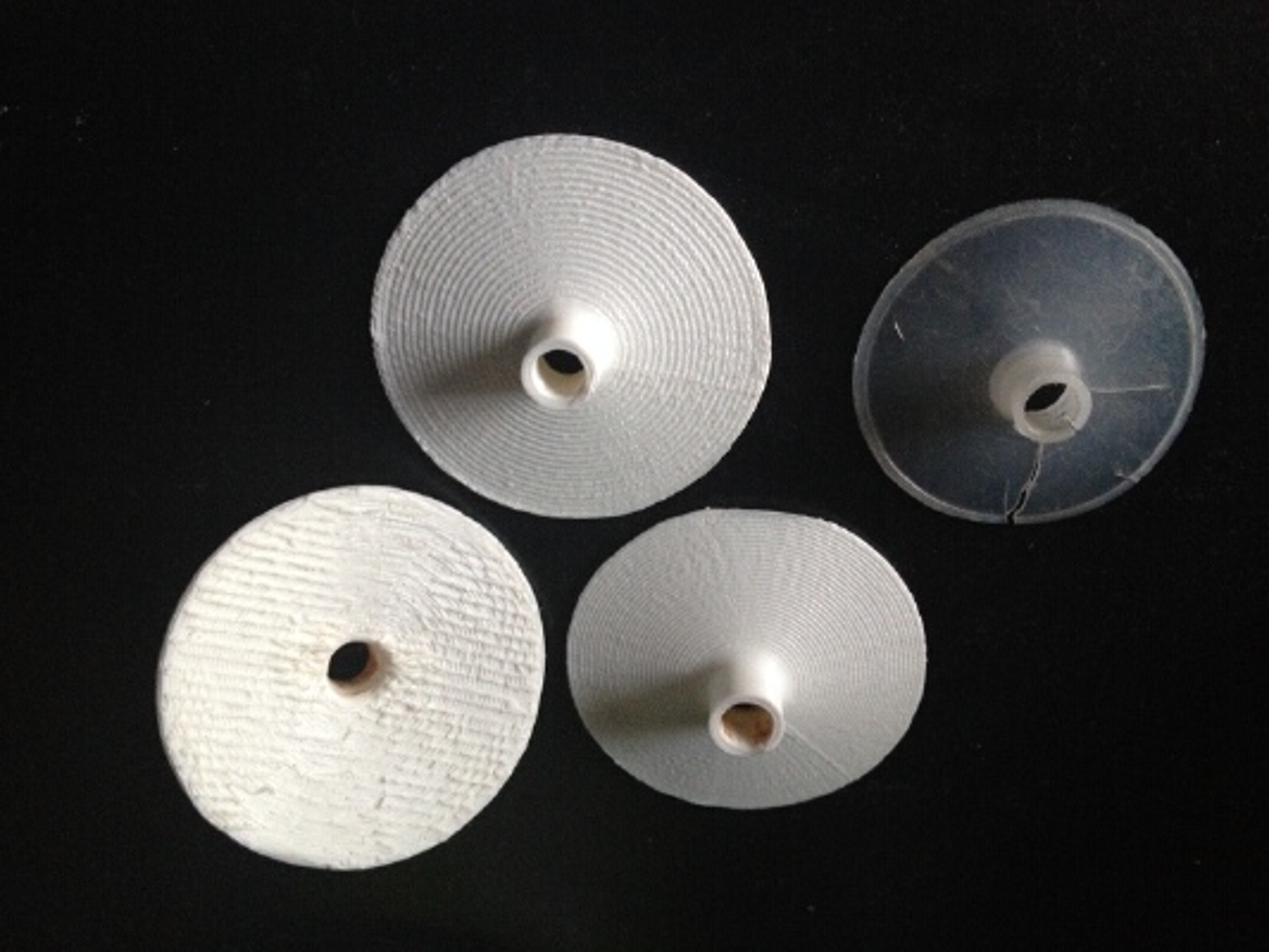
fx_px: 1283
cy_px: 476
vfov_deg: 40.7
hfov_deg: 52.6
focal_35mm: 35
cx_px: 634
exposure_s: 1/17
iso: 400
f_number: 2.4
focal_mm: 4.28
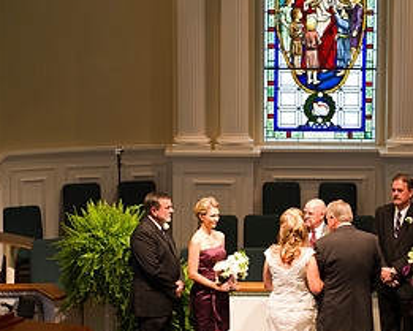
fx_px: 1577
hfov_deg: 14.8
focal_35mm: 129
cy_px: 154
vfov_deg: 12.0
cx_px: 328
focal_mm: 62
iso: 1600
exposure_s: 1/50
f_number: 2.8
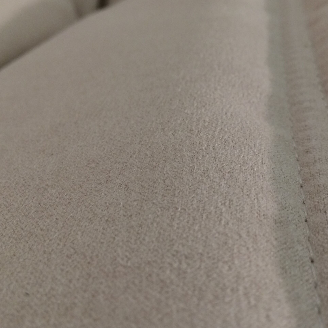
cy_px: 143
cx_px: 234
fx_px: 482
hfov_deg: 36.9
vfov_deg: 37.5
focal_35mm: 45
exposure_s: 1/33
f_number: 2.2
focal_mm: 4.12
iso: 200
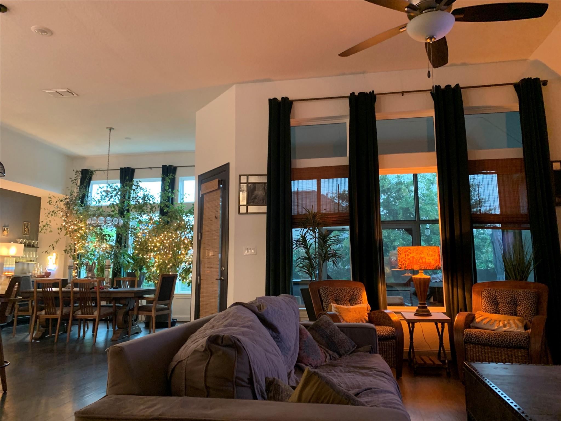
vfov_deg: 53.1
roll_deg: -0.4
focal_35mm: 26
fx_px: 421
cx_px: 280
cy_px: 210
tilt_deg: +8.1
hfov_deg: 67.3
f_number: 1.8
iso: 500
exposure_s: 1/30
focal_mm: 4.25
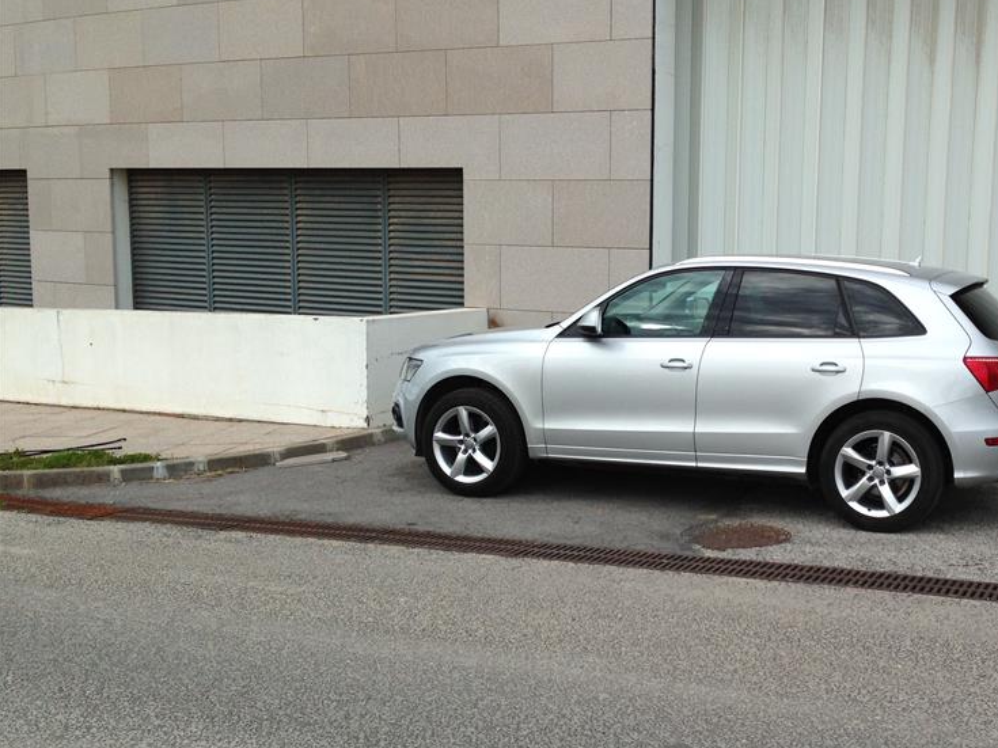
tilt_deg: -8.5
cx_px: 692
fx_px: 1326
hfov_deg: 40.6
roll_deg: -0.1
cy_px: 391
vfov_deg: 31.5
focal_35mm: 46
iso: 50
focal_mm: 4.12
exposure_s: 1/742
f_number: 2.4
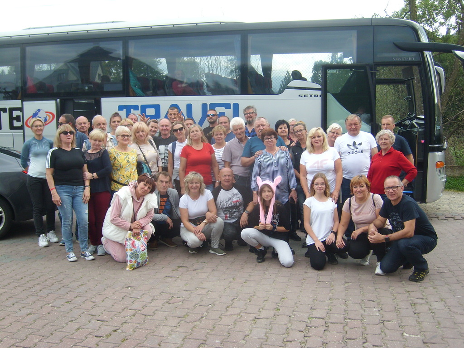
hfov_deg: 52.6
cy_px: 174
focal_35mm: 35
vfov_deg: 40.7
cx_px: 232
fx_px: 469
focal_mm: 5.8
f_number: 2.8
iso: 50
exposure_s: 1/284
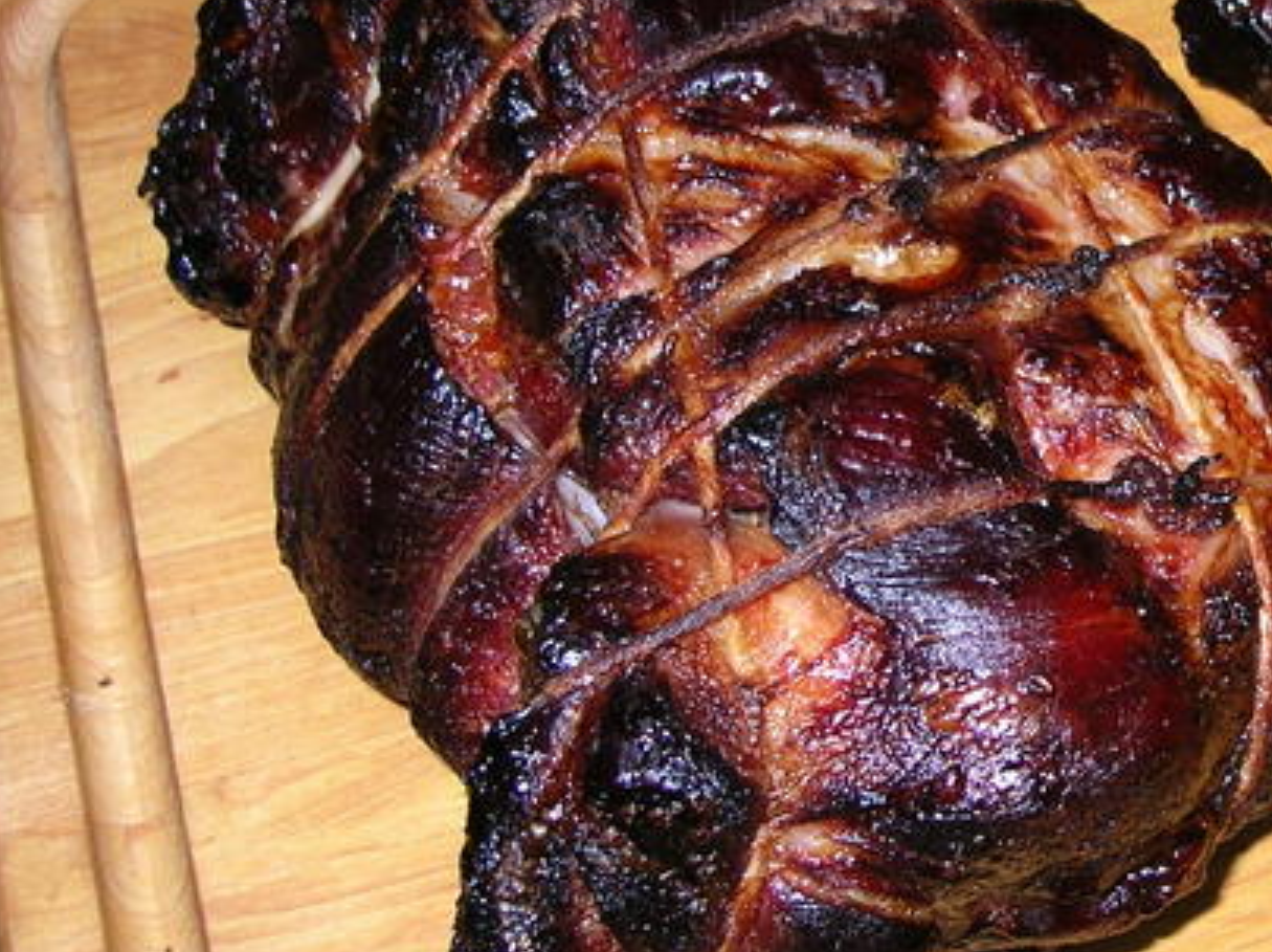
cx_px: 1382
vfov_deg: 18.4
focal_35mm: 80
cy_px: 335
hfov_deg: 23.1
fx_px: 2937
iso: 50
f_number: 2.7
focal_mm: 6
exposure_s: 1/60.1
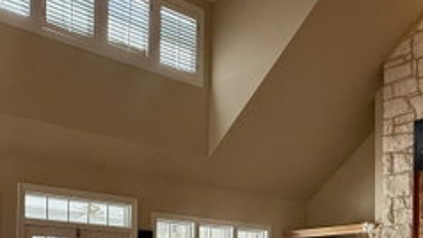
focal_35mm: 41
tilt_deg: +1.6
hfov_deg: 46.3
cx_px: 74
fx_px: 460
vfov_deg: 26.3
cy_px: 274
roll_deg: -1.2
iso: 125
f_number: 2.2
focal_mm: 2.22
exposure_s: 1/120
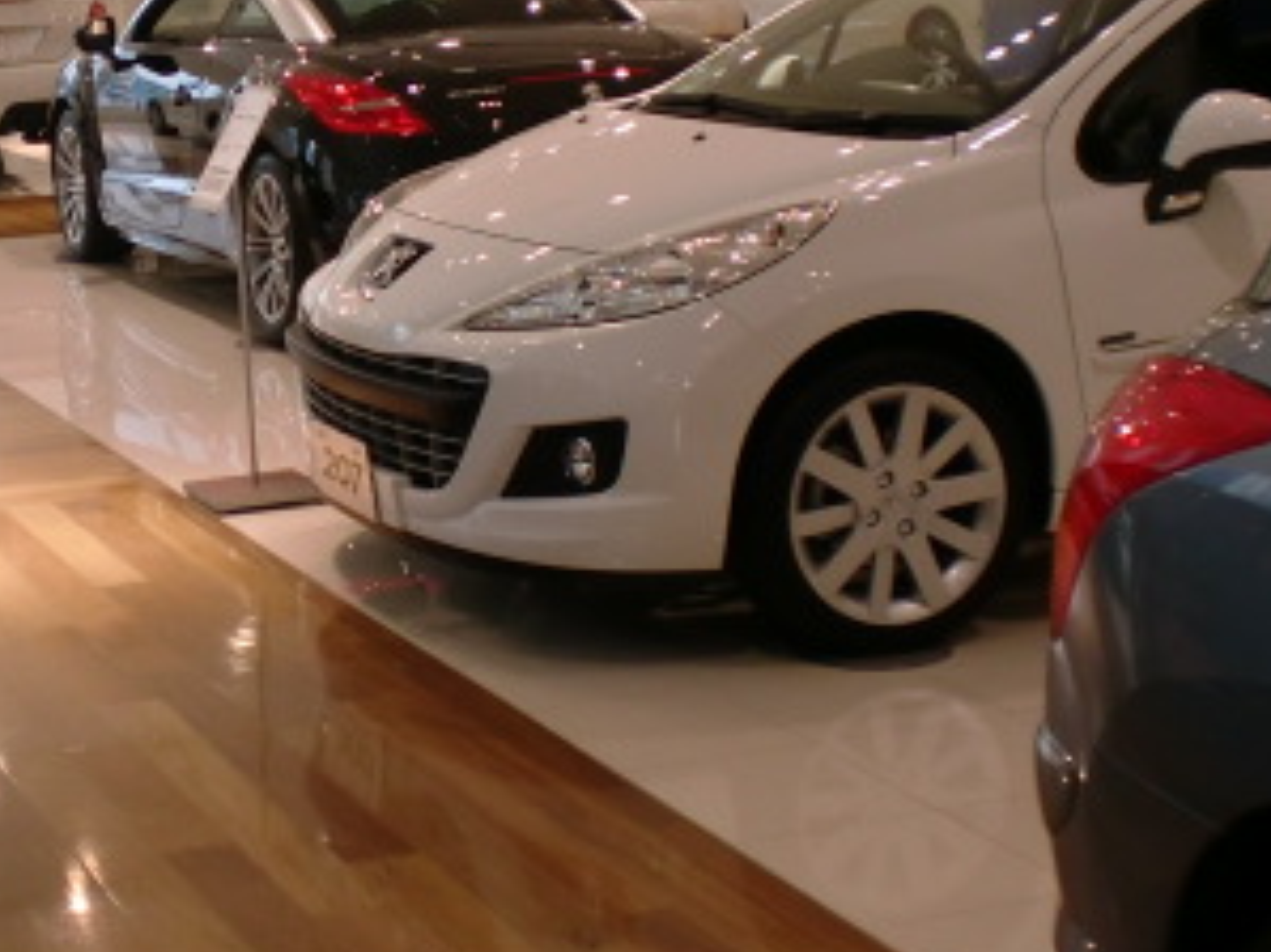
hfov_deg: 25.5
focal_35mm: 75
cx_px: 221
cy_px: 298
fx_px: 2753
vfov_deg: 19.5
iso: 125
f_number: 3.1
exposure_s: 1/60
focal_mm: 6.3
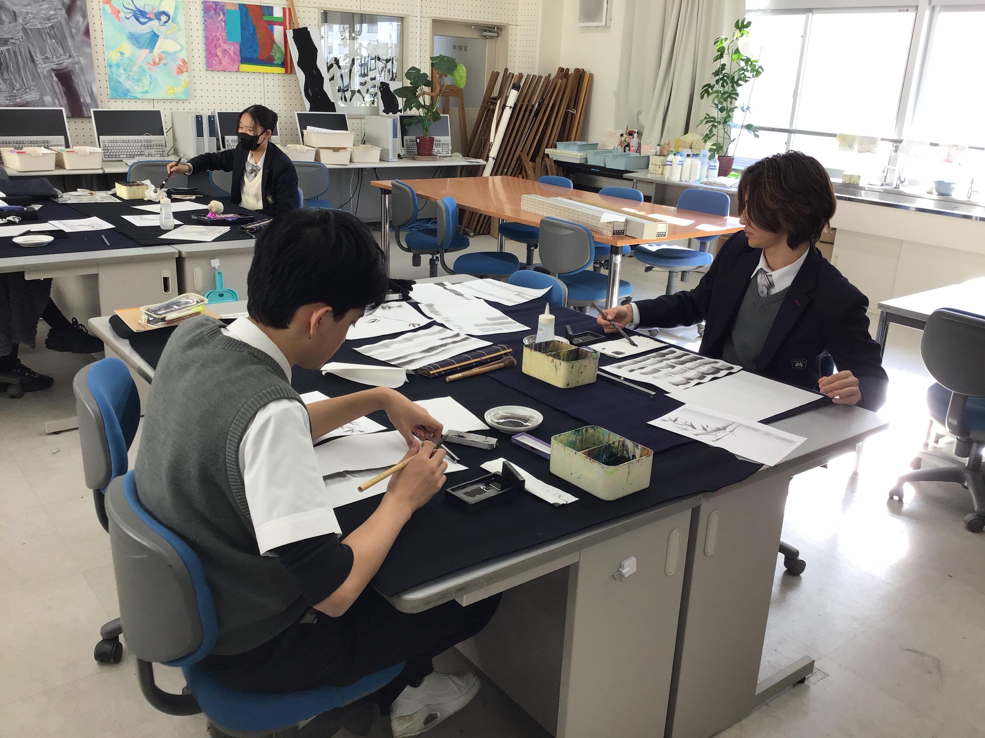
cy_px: 369
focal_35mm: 31
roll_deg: -3.3
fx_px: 882
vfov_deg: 45.4
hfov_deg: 58.4
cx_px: 492
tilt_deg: -17.0
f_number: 2.4
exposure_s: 1/60
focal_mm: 3.3
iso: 32
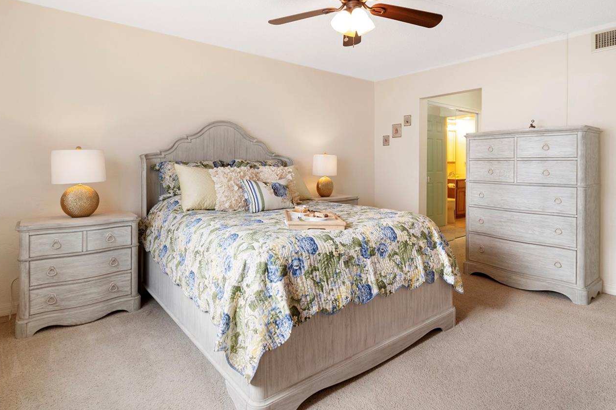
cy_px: 164
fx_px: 325
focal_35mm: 19
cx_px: 313
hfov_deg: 86.9
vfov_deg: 64.0
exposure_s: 1/10
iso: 320
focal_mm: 10
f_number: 7.1
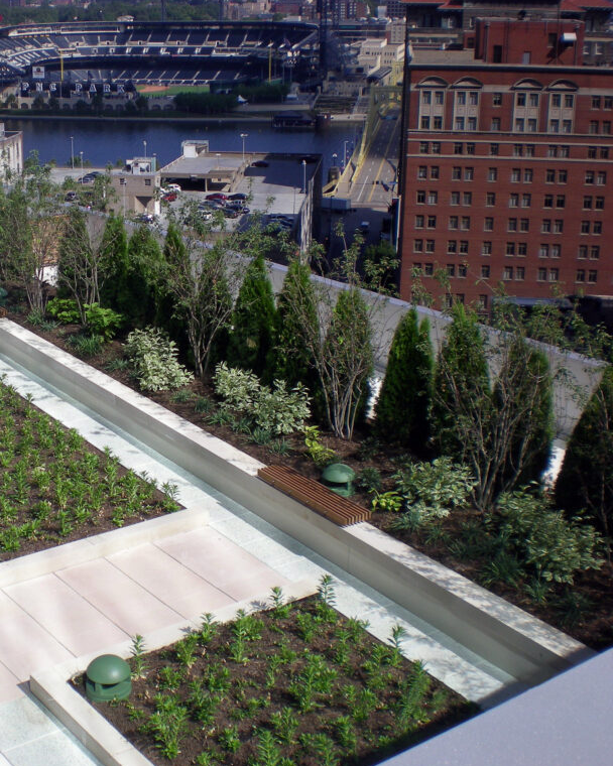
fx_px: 1134
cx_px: 121
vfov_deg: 37.3
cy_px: 385
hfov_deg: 29.5
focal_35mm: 50
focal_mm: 6.3
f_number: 4.6
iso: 50
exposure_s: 1/500
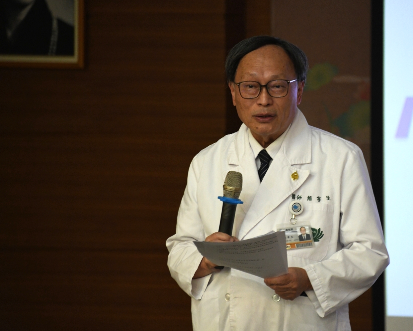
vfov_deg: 4.3
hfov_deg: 5.3
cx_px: 263
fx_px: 4424
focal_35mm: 362
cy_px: 164
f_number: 6.3
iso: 5000
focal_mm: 300
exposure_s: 1/160
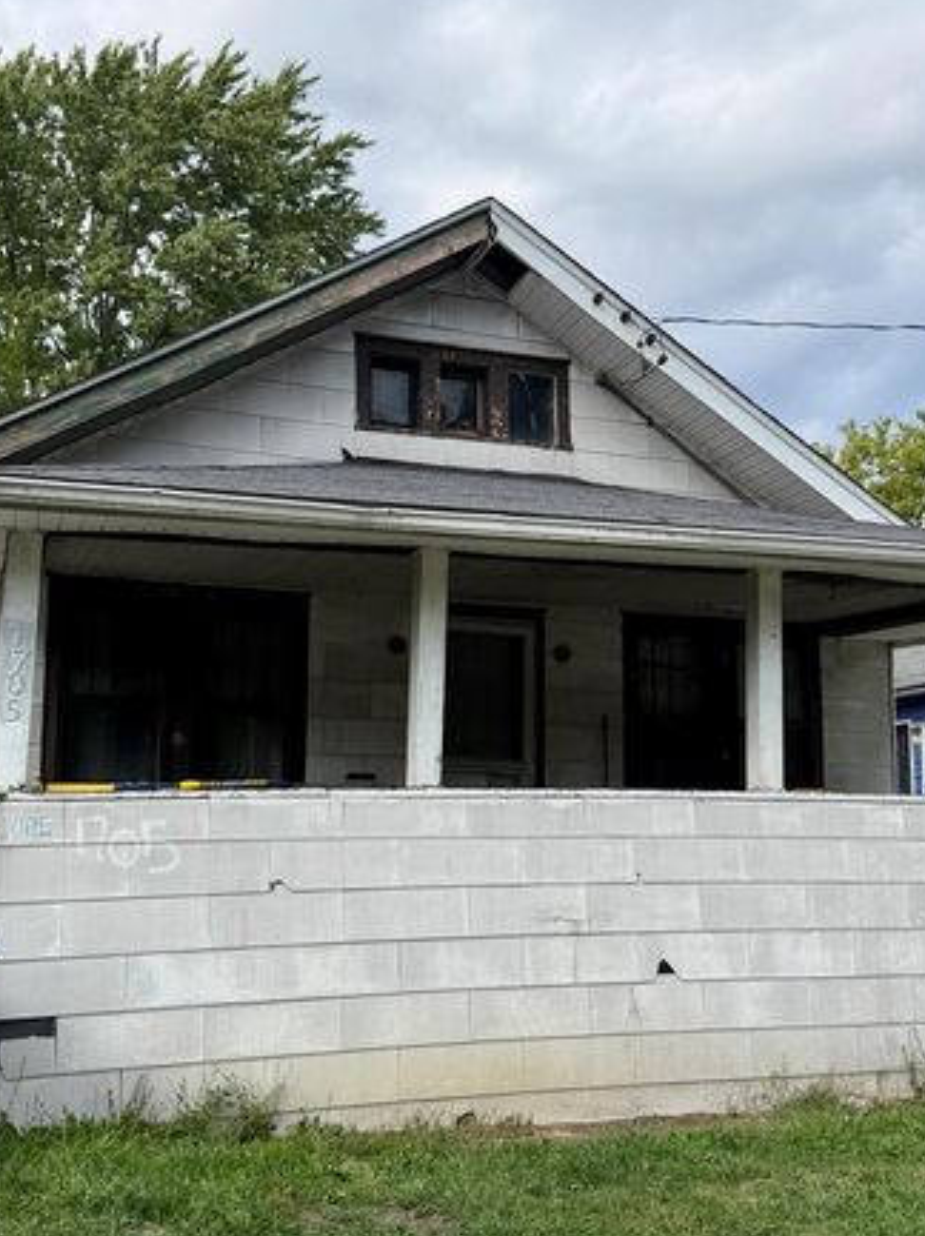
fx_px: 1320
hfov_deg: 38.6
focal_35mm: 37
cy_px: 706
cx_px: 423
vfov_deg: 50.0
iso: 80
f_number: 1.78
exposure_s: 1/3425
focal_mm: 6.76
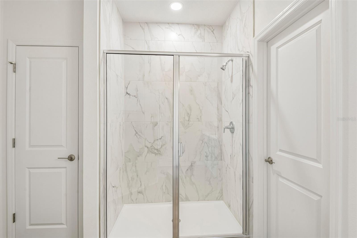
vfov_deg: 73.7
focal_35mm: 16
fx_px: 159
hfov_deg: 96.7
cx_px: 178
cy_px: 119
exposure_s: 1/20
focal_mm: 16
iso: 400
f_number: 8
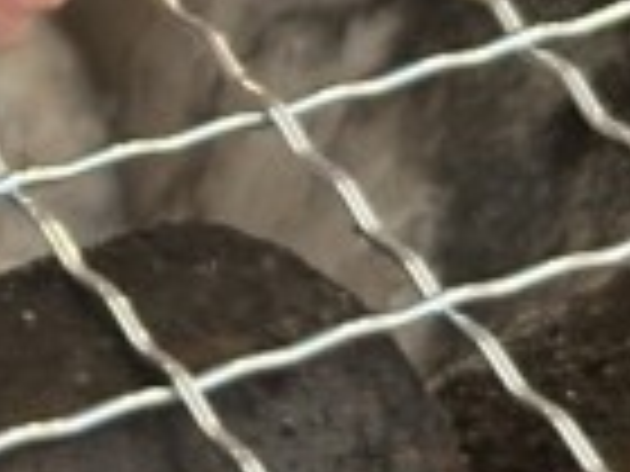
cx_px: -1071
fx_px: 6406
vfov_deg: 4.2
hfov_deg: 5.4
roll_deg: -0.5
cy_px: -112
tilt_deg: -33.8
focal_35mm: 352
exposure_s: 1/40
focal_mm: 6.86
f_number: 1.78
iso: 200
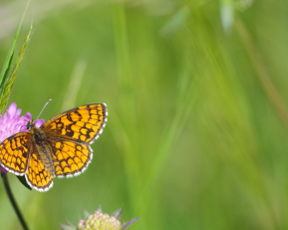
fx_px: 5737
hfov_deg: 2.9
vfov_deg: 2.3
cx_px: 64
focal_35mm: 673
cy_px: 149
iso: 800
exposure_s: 1/1600
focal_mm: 300
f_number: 5.8
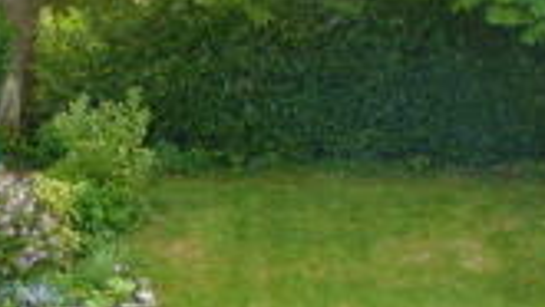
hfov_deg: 14.3
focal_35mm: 150
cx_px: 335
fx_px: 2169
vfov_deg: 8.1
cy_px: 319
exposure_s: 1/125
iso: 100
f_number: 4
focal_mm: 6.5
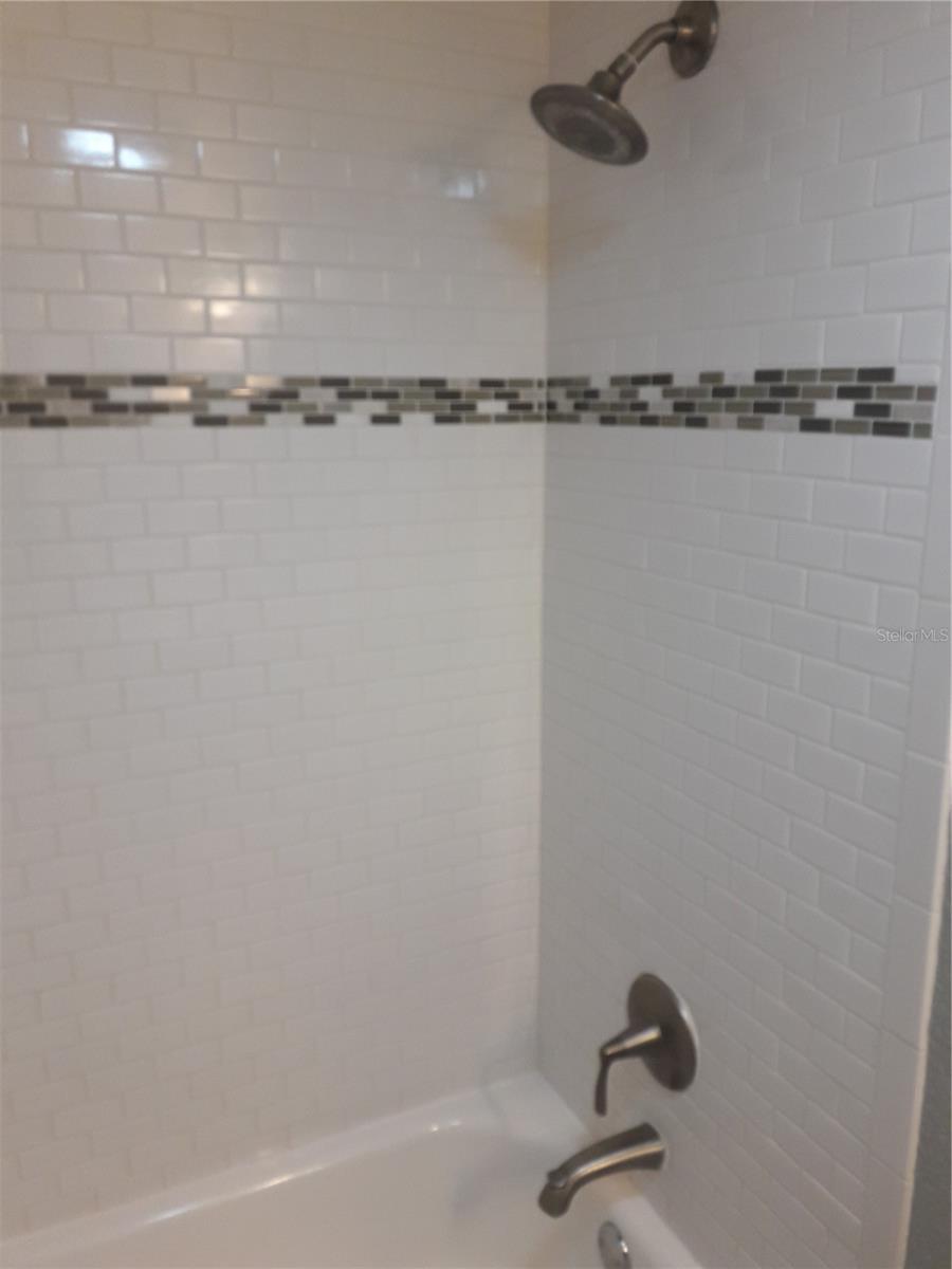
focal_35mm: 28
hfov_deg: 49.7
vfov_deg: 63.4
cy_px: 634
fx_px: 1027
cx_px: 476
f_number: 1.9
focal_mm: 3.7
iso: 64
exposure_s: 1/30
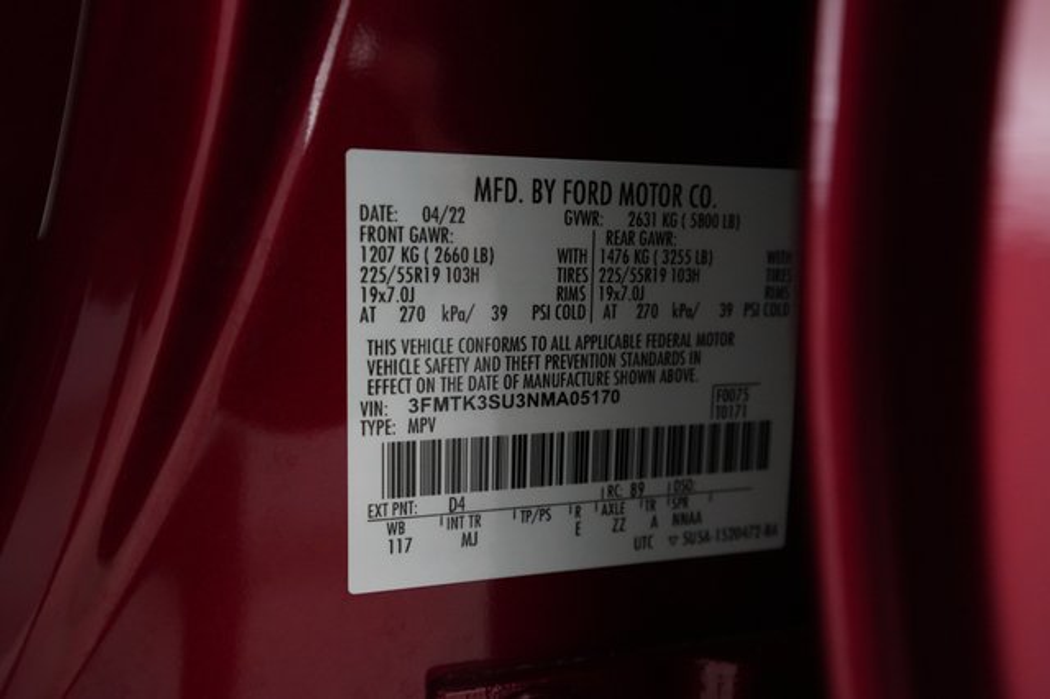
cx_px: 525
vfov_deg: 46.4
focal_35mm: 28
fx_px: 816
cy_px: 350
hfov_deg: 65.5
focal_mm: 28
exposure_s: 1/100
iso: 5000
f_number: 5
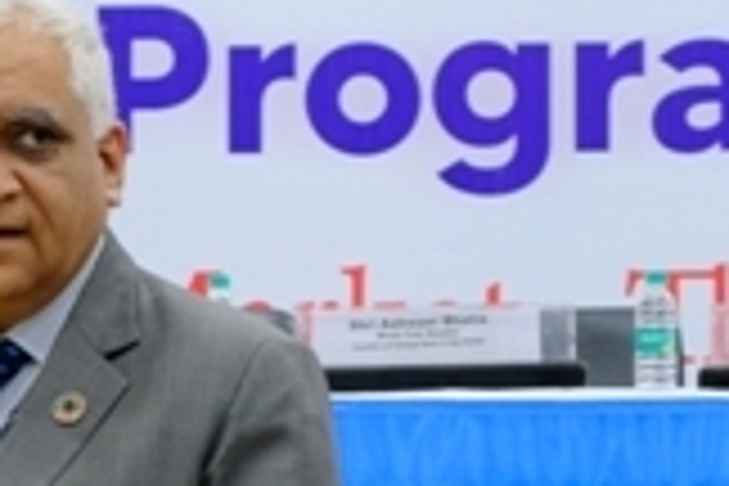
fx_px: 3807
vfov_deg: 7.3
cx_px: 288
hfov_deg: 10.9
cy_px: 340
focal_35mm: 188
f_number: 4.5
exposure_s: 1/38
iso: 1250
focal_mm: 25.4
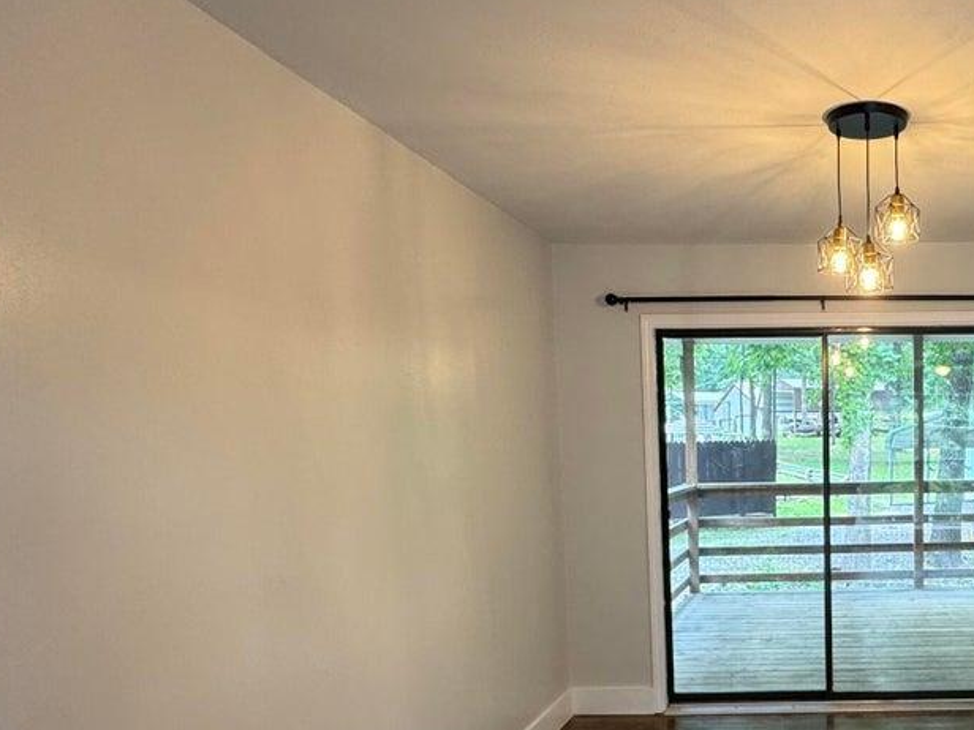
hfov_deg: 52.1
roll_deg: +0.5
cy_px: 515
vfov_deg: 44.4
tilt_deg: -5.1
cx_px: 859
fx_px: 872
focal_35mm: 31
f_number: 2.2
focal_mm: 2.22
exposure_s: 1/120
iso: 200
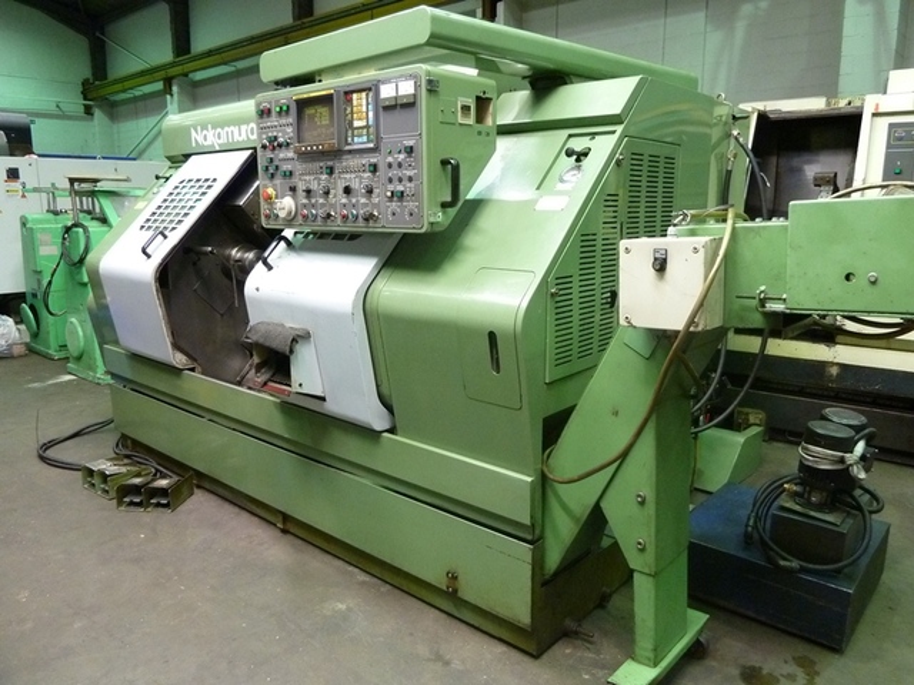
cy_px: 342
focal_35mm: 25
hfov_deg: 69.4
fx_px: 660
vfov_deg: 54.9
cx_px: 457
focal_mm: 4.1
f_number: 3.3
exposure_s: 1/13
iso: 400
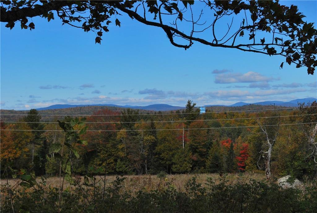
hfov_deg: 24.6
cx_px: 158
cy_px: 106
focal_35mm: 82
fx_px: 728
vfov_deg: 16.6
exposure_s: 1/800
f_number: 14
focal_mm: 55
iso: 400
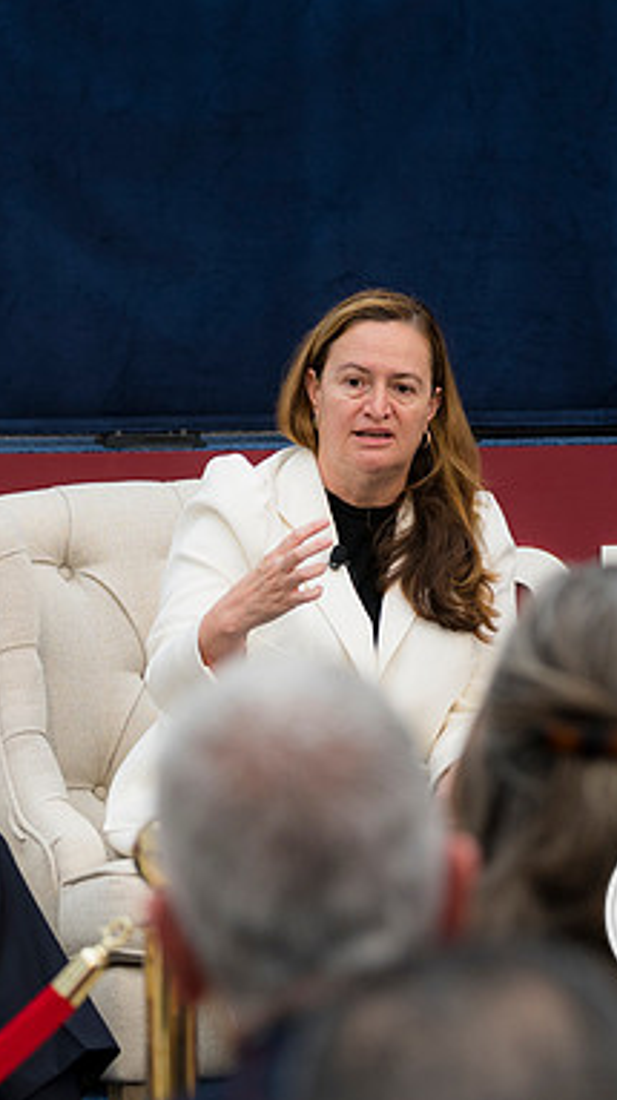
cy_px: 549
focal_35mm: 200
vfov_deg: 10.8
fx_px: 5826
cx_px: 63
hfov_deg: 6.1
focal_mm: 84
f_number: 2.8
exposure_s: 1/200
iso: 180
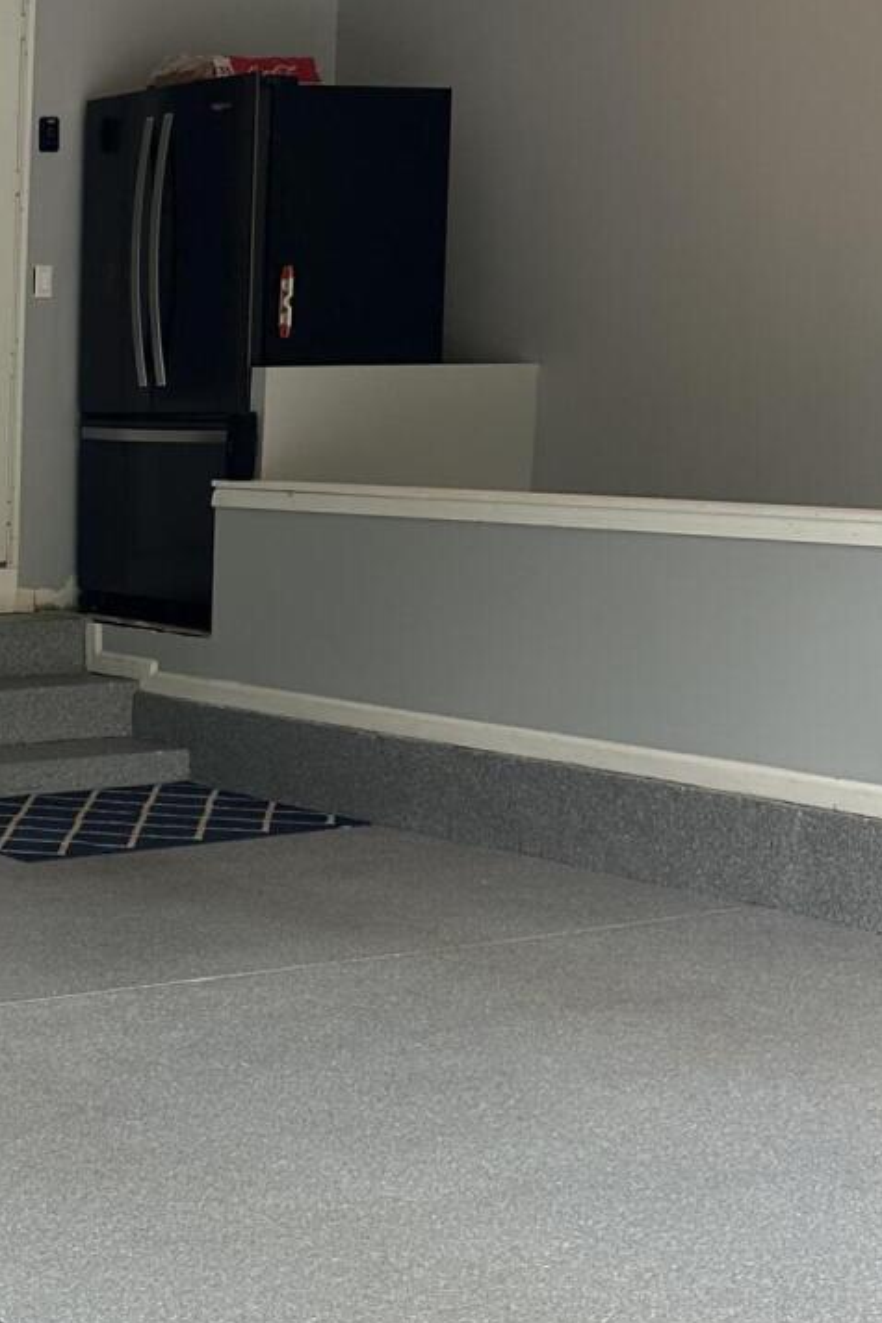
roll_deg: -1.2
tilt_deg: -7.1
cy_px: 768
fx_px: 2574
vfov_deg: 28.8
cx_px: -436
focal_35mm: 70
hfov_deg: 17.5
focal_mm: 6.86
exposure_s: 1/256
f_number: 1.78
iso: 80
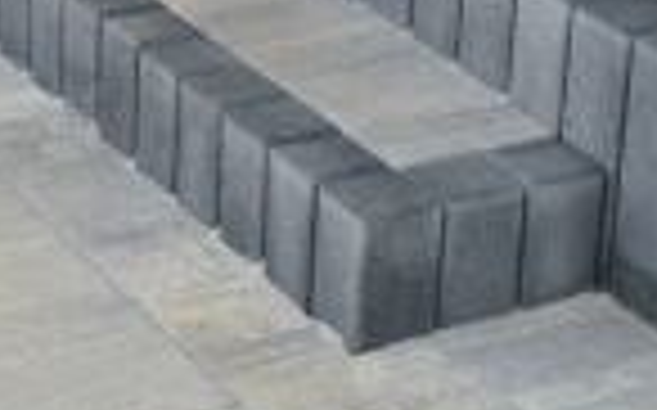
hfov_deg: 14.6
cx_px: 90
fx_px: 2541
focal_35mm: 142
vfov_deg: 9.2
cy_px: 61
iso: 100
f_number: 6.3
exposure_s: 1/160
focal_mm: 34
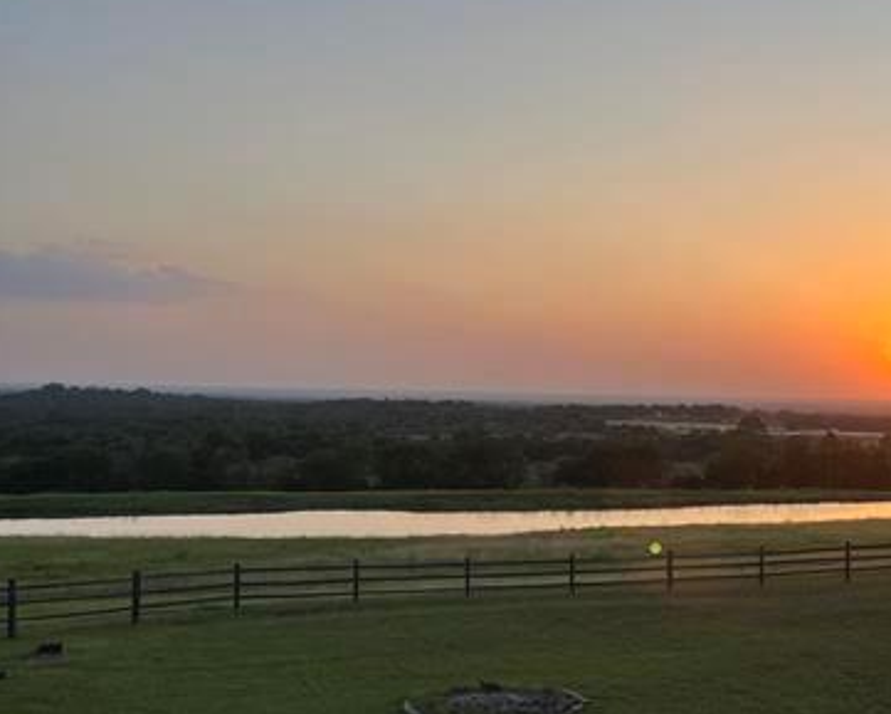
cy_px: 440
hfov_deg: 38.7
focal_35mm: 45
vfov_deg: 33.3
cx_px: 780
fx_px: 1187
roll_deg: -1.6
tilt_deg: -1.9
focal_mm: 5.1
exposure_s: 1/1238
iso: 50
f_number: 1.6
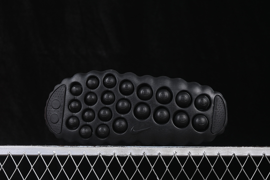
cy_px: 90
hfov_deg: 27.0
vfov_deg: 18.2
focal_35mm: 75
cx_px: 135
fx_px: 562
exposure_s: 1/60
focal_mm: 50
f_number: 6.3
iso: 160
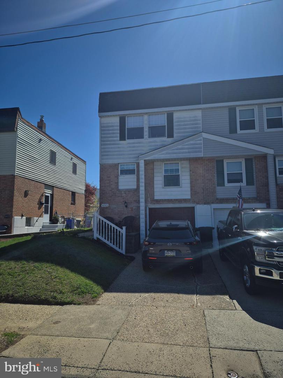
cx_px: 142
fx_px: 251
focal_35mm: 23
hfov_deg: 58.9
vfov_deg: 73.9
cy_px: 189
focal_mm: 5.4
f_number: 1.8
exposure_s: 1/2144
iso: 25
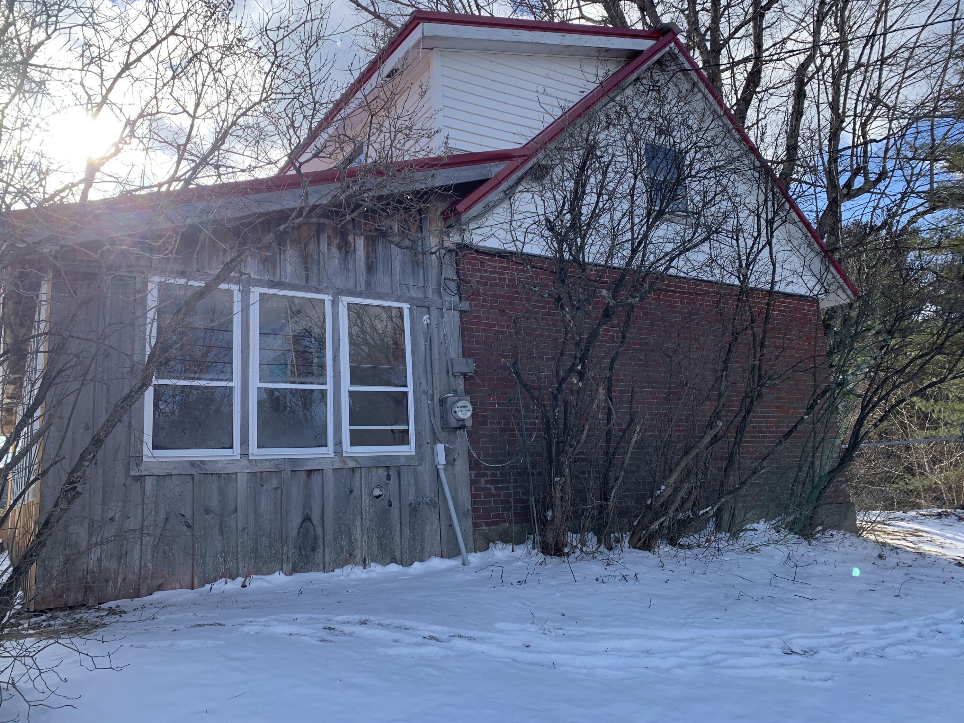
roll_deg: +2.5
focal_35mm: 26
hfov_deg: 67.3
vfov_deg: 53.1
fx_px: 724
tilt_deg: +8.9
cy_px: 362
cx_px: 482
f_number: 1.8
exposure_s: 1/962
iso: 25
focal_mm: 4.25
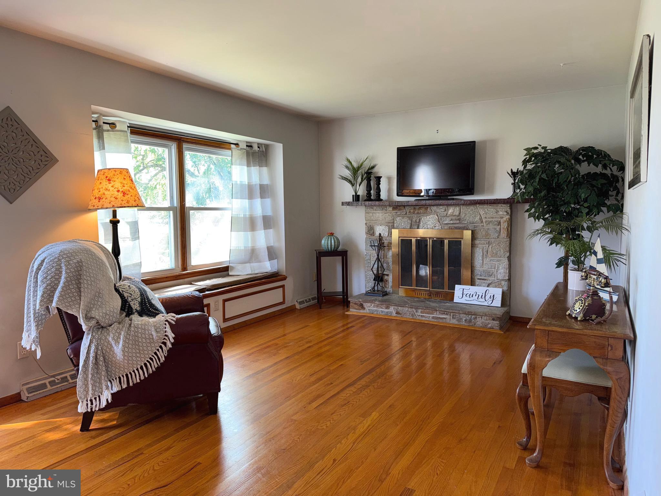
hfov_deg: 71.6
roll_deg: +1.0
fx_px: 458
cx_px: 330
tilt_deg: -4.2
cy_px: 248
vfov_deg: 56.8
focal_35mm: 24
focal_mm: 6.76
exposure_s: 1/30
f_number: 1.78
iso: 64
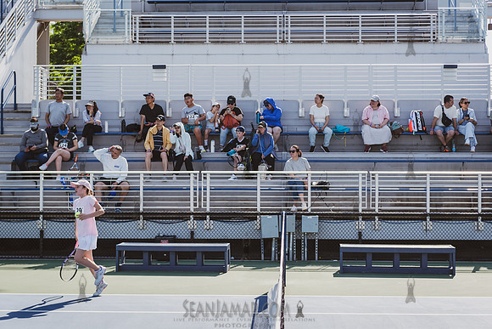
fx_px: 823
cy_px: 164
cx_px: 251
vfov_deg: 22.6
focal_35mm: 60
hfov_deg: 33.3
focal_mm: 58
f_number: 3.5
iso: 200
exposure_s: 1/1250
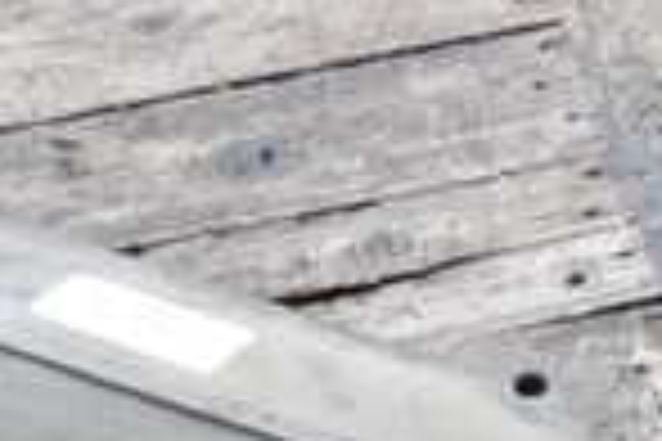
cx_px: 194
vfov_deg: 10.0
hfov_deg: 16.1
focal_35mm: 127
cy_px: 864
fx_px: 2335
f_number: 2.3
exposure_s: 1/60
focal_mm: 5.4
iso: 125
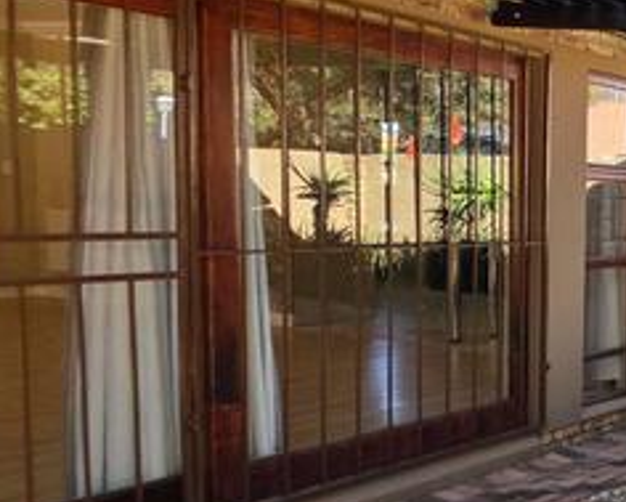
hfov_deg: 26.5
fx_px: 797
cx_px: 995
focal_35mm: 43
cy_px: 274
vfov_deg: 34.9
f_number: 1.9
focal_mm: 2.2
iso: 40
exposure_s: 1/100
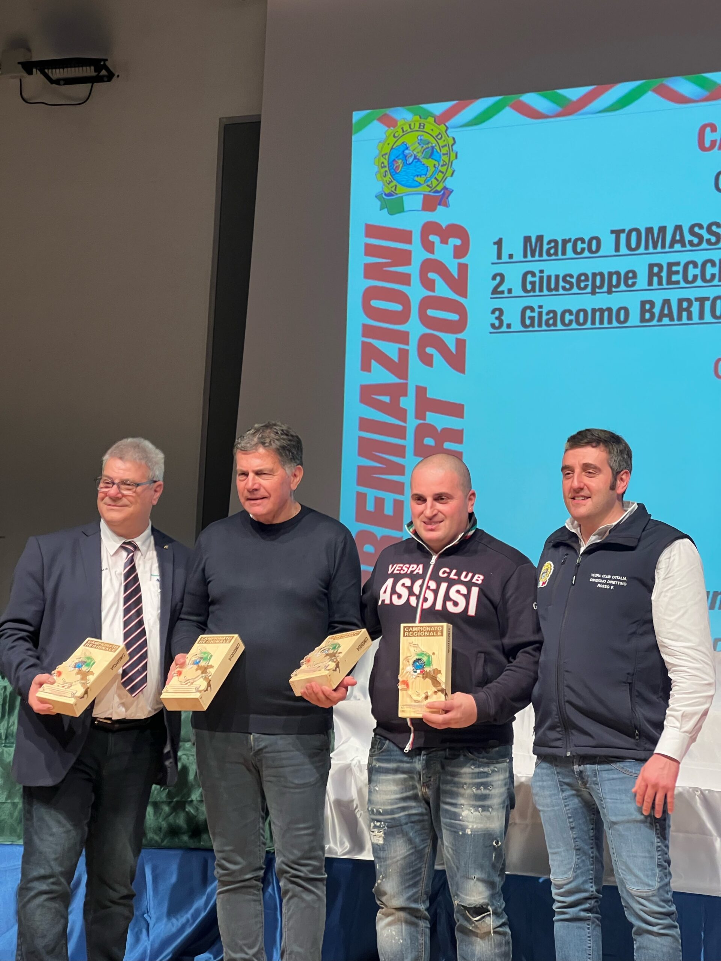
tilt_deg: +5.6
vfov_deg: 25.3
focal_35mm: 77
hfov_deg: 19.1
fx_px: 2138
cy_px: 480
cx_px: 360
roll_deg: -3.0
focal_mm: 9
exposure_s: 1/50
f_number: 2.8
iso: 200
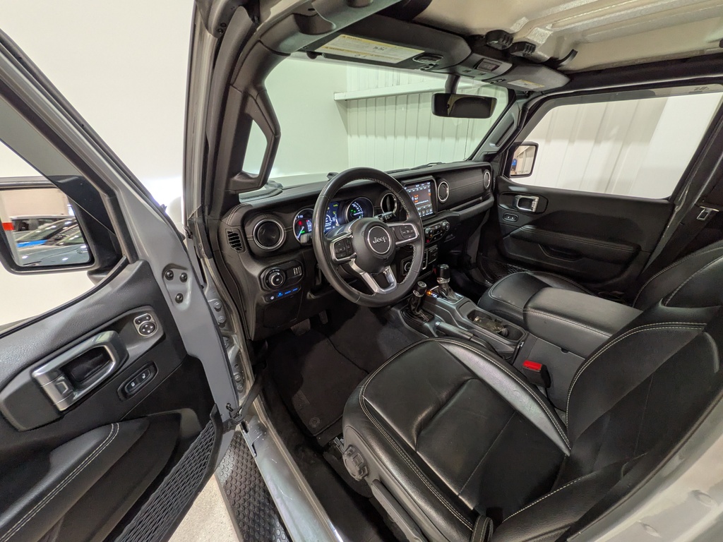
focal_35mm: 14
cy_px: 271
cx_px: 362
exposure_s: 1/60
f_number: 2.2
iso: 122
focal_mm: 1.83
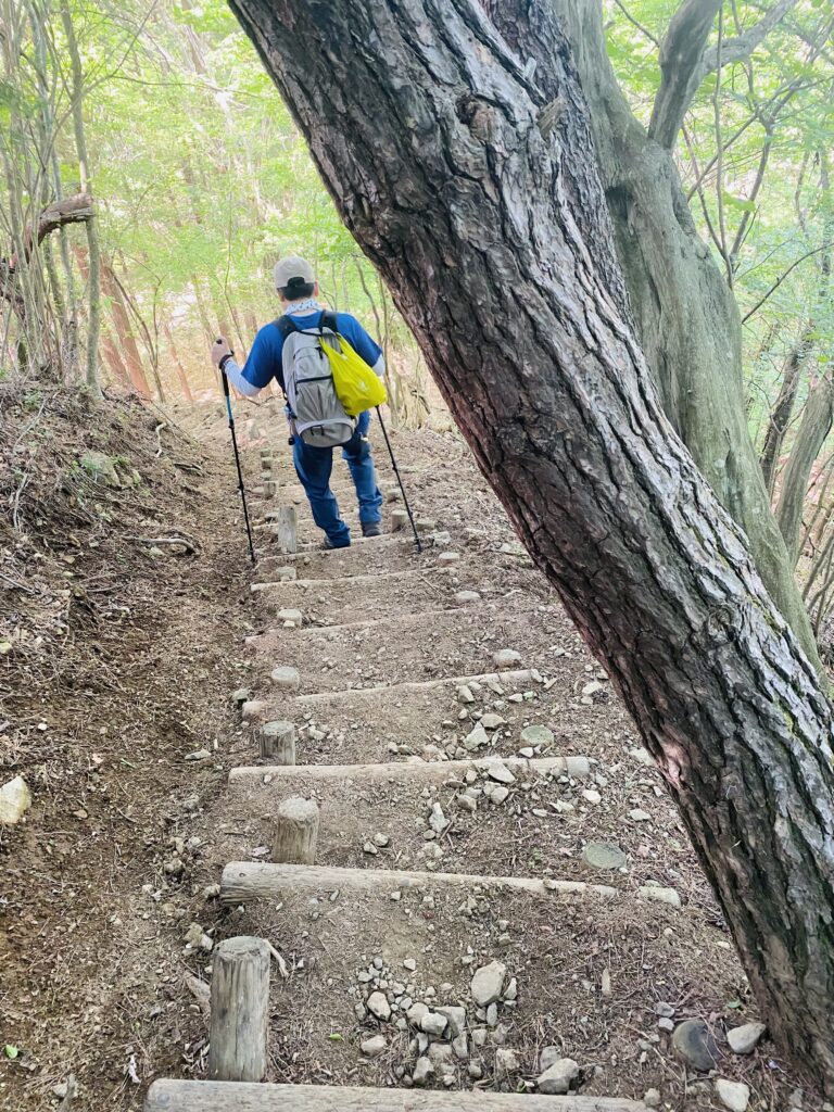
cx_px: 417
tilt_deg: -41.3
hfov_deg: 53.1
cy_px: 556
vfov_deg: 67.3
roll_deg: +3.9
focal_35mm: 26
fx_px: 835
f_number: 1.8
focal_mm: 4.25
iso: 250
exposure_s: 1/60
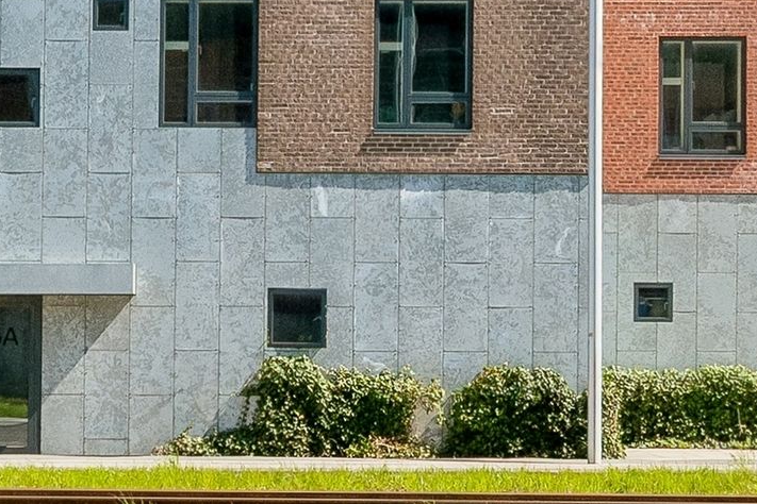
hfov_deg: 13.4
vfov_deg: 8.5
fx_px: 3196
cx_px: 155
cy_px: -547
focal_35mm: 152
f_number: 10
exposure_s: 1/400
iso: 200
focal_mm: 24
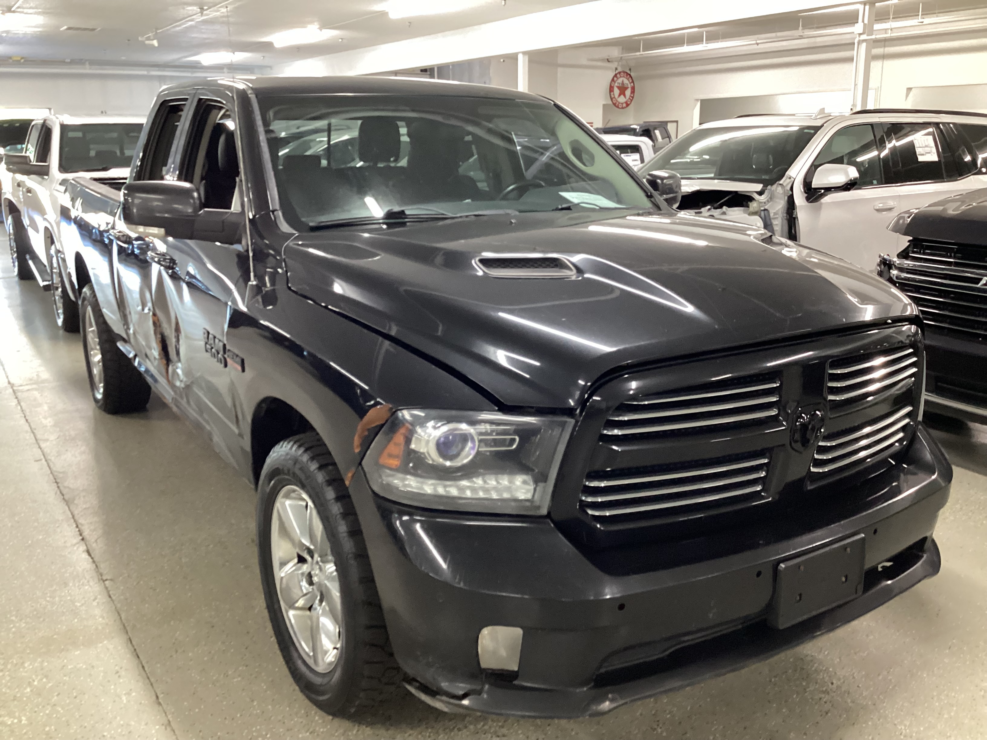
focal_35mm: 31
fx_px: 884
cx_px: 494
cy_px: 370
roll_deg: -0.8
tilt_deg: -14.3
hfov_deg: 58.4
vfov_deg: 45.4
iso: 320
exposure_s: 1/33
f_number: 2.4
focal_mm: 3.3
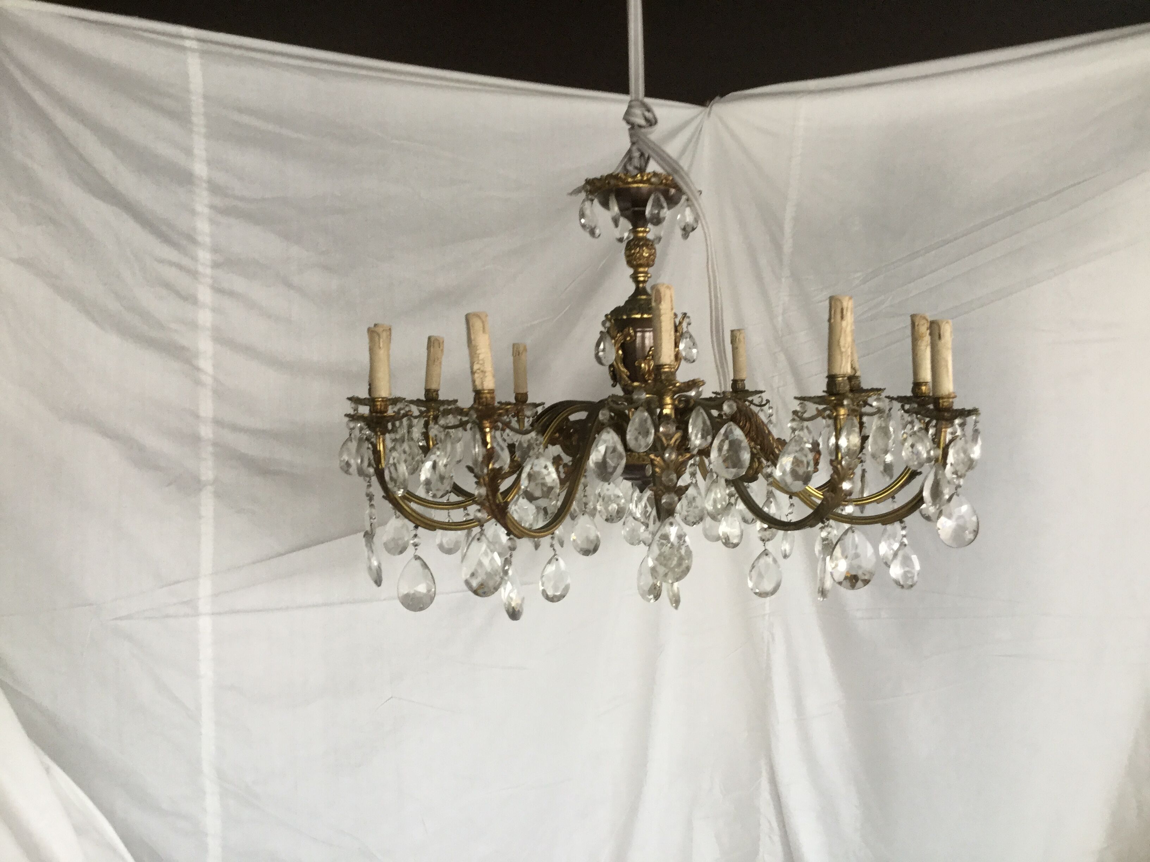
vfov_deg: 45.4
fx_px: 1030
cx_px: 575
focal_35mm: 31
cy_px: 431
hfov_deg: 58.4
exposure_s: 1/33
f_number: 2.4
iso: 80
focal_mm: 3.3
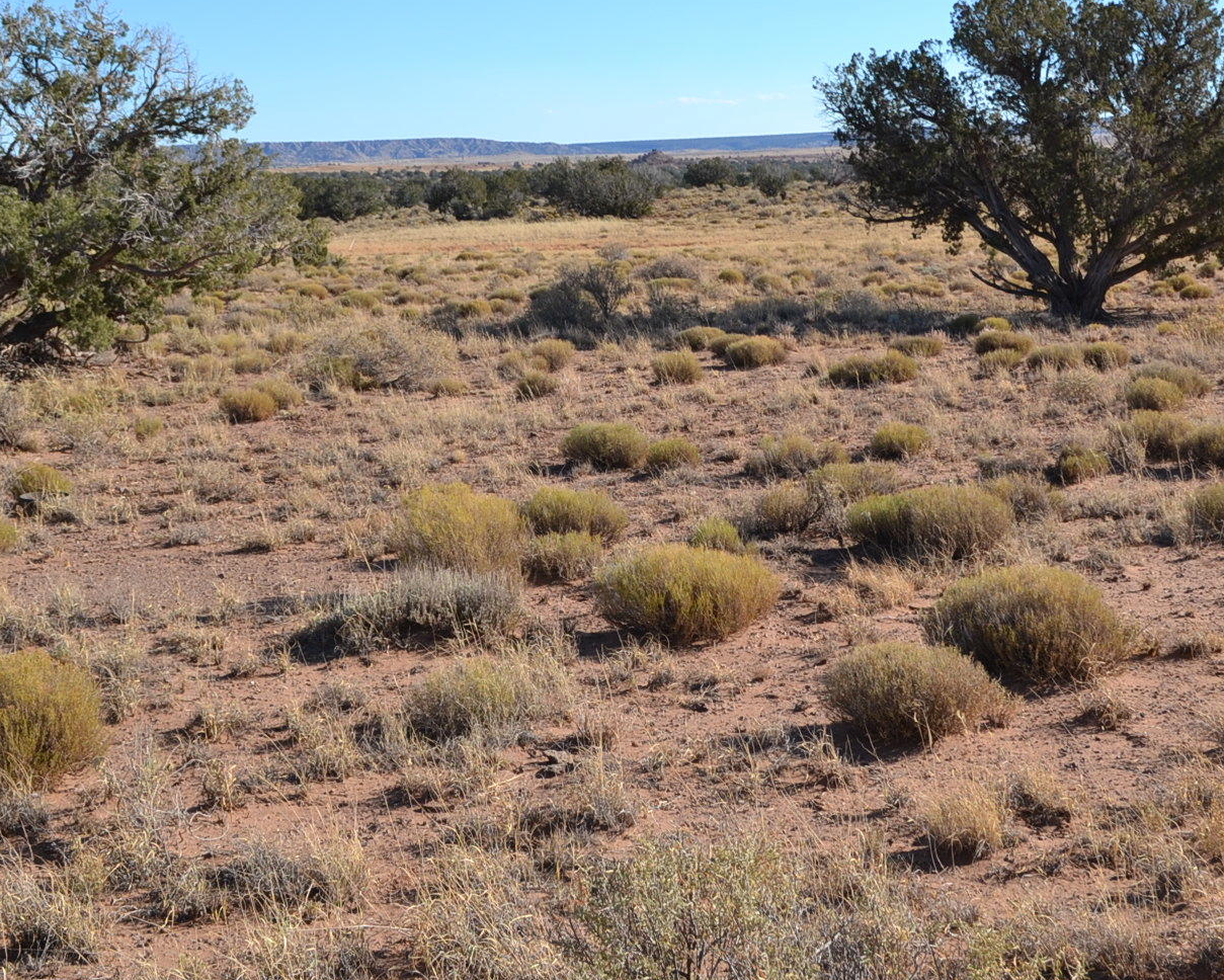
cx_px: 714
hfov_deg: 31.9
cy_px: 213
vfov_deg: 25.4
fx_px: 2138
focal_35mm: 59
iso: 100
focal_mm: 22
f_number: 8
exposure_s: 1/250
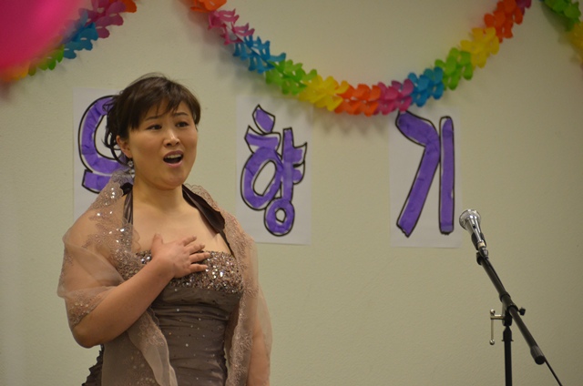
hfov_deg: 6.9
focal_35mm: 300
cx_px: 292
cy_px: 193
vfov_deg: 4.6
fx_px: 4849
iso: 1600
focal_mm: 200
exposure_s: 1/60
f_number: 5.6
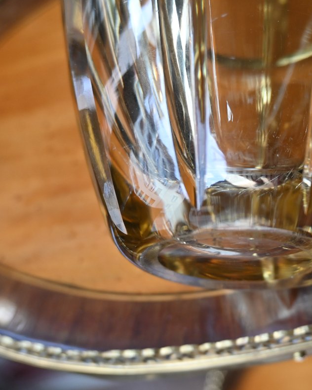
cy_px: 194
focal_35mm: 67
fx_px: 777
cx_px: 273
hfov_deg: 22.2
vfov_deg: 28.2
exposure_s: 1/125
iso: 500
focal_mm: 31.5
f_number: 4
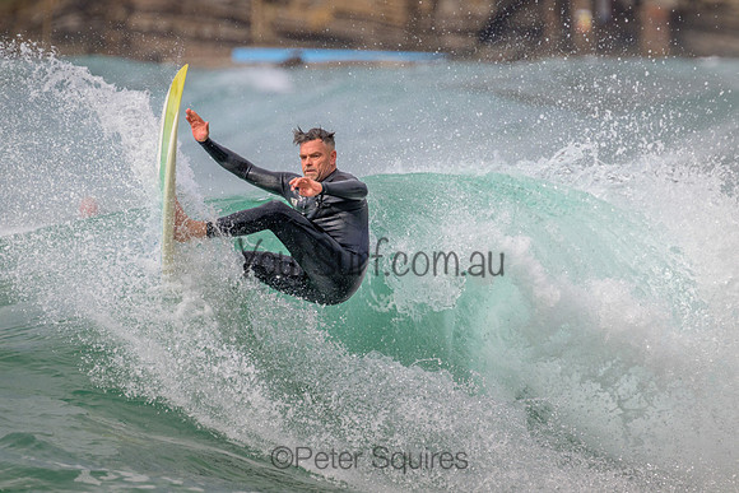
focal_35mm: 800
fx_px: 16425
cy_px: 246
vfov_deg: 1.7
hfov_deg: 2.6
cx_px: 370
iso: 1250
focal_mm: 800
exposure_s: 1/2000
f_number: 11
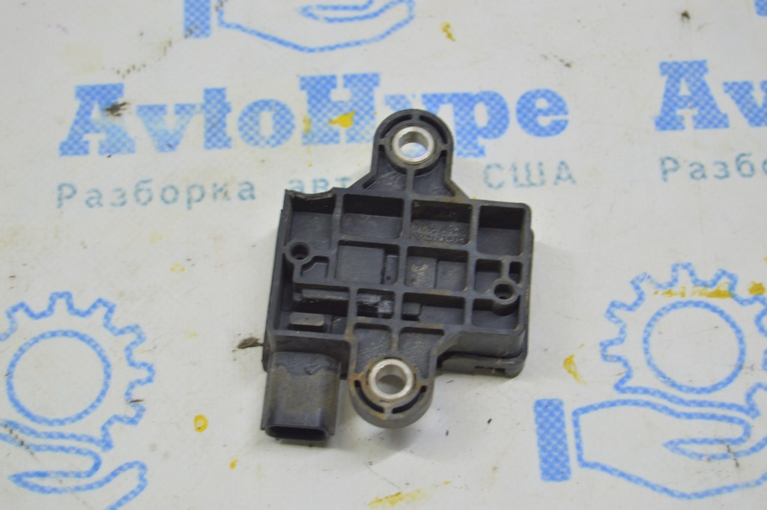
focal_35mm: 82
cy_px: 255
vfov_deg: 16.5
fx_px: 1756
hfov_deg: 24.6
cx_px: 384
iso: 400
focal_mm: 55
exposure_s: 1/20
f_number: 5.6
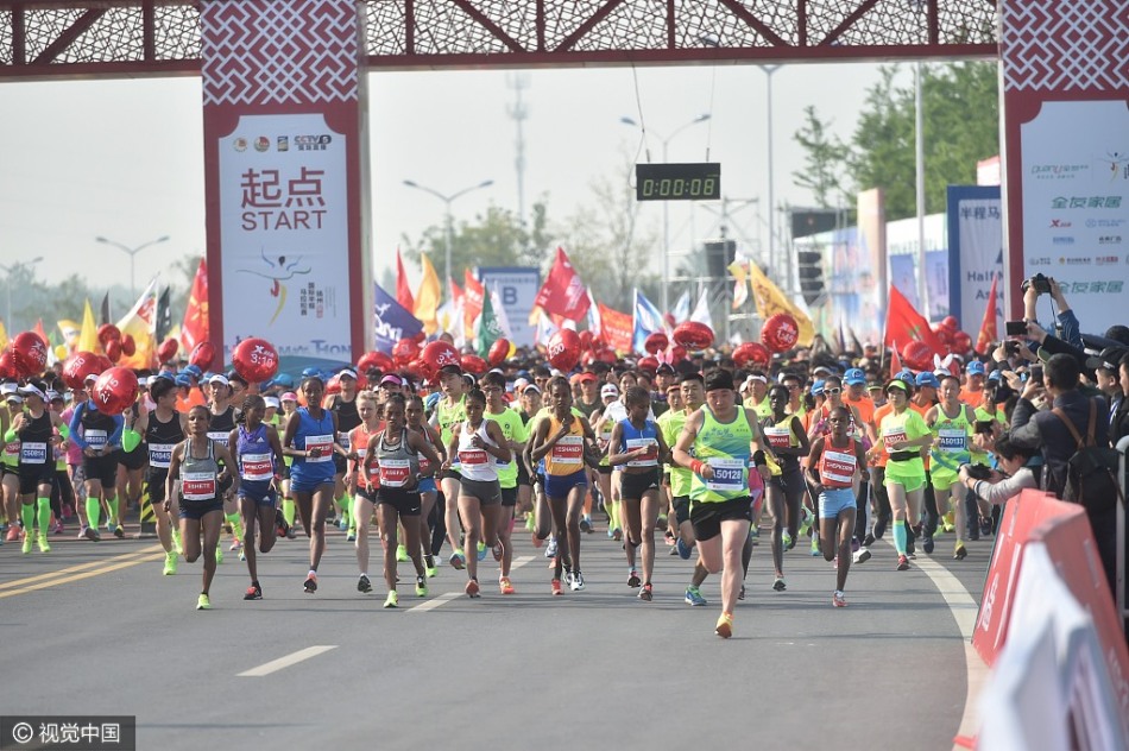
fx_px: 6268
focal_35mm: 200
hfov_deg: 10.3
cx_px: 564
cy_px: 376
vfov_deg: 6.9
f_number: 4
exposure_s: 1/2500
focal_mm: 200
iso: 400
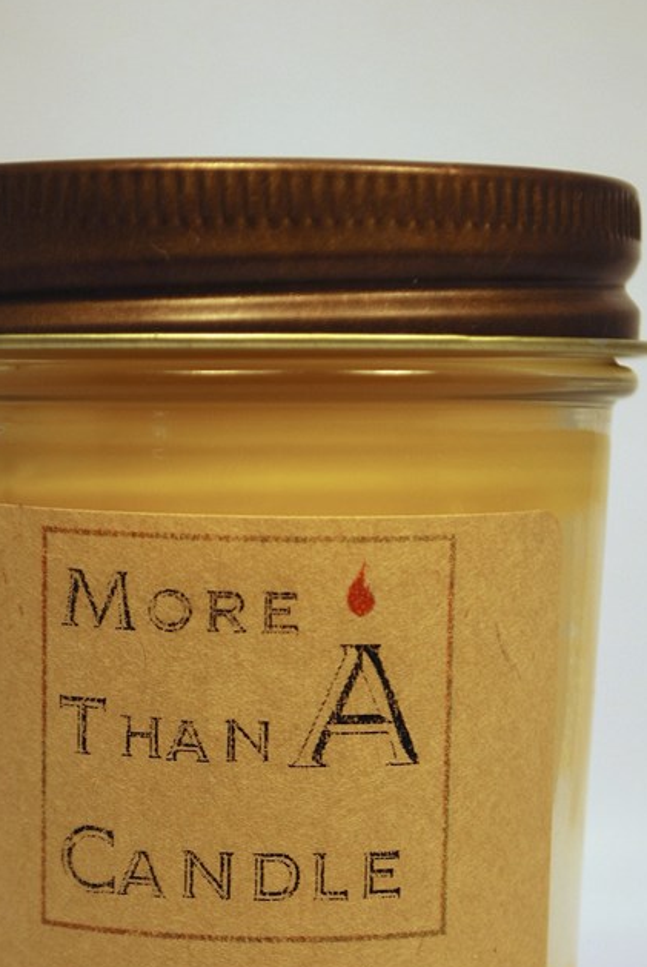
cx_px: 249
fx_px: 3414
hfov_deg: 10.8
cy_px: 743
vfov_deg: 16.0
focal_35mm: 127
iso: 140
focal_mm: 52
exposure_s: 1/125
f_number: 5.6
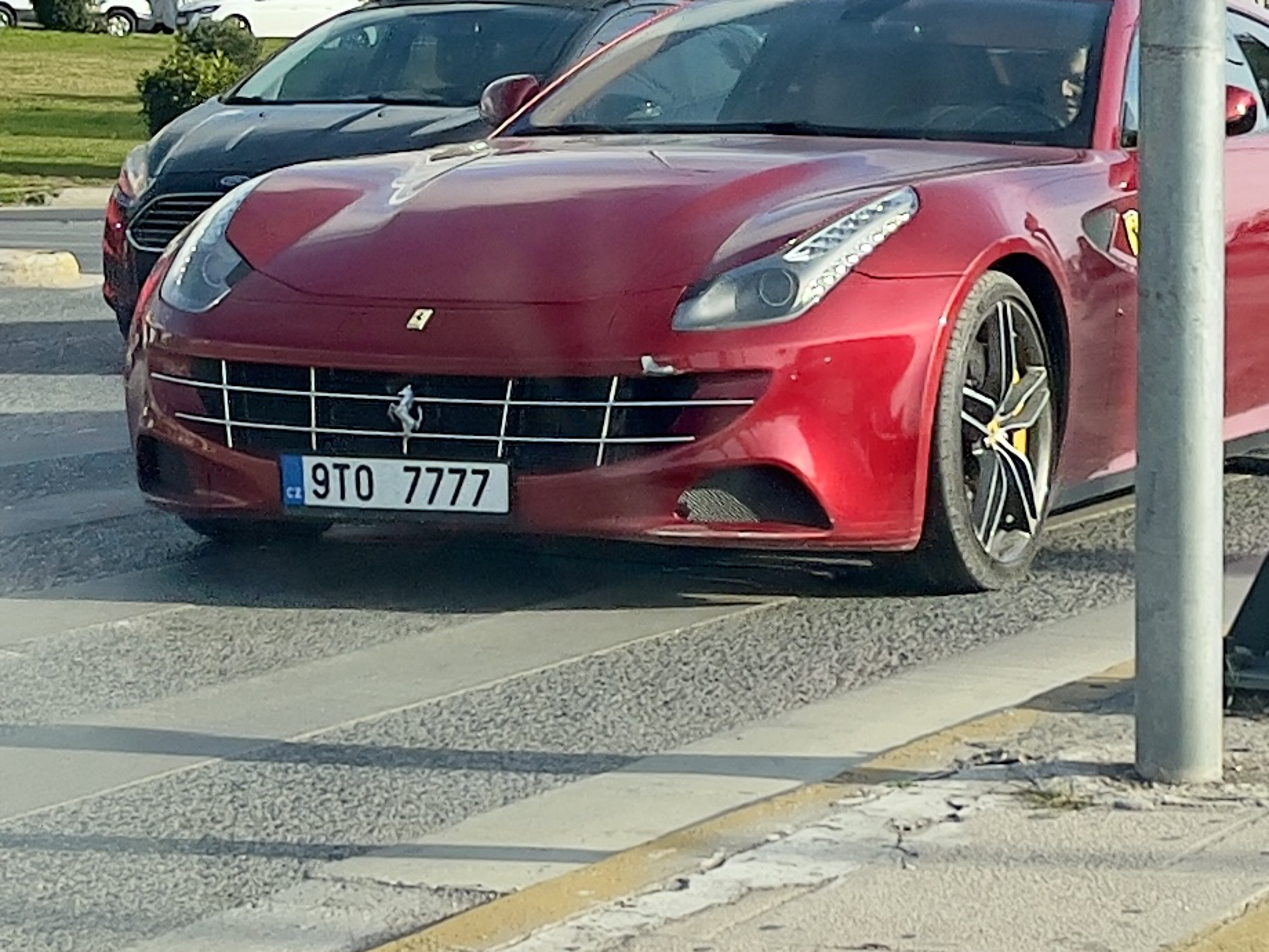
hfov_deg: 17.3
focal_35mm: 114
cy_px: 221
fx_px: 4179
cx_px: 739
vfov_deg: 12.9
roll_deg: +1.4
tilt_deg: -4.1
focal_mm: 5.7
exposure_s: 1/2632
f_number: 1.5
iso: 50
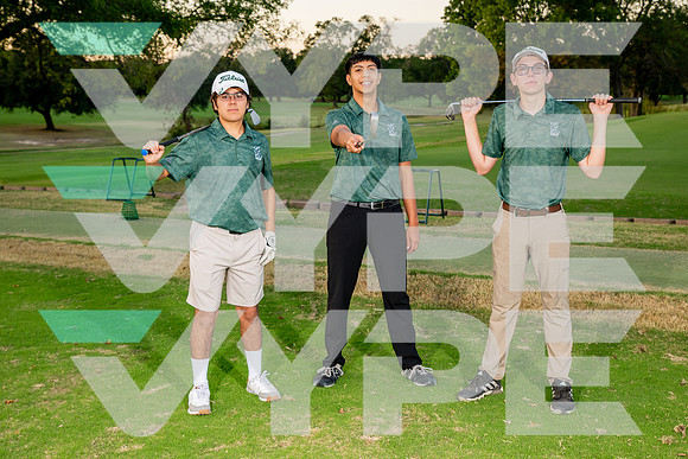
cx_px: 344
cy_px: 230
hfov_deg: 41.8
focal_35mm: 47
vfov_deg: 28.6
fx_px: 901
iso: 400
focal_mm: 46
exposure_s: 1/200
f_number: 6.3
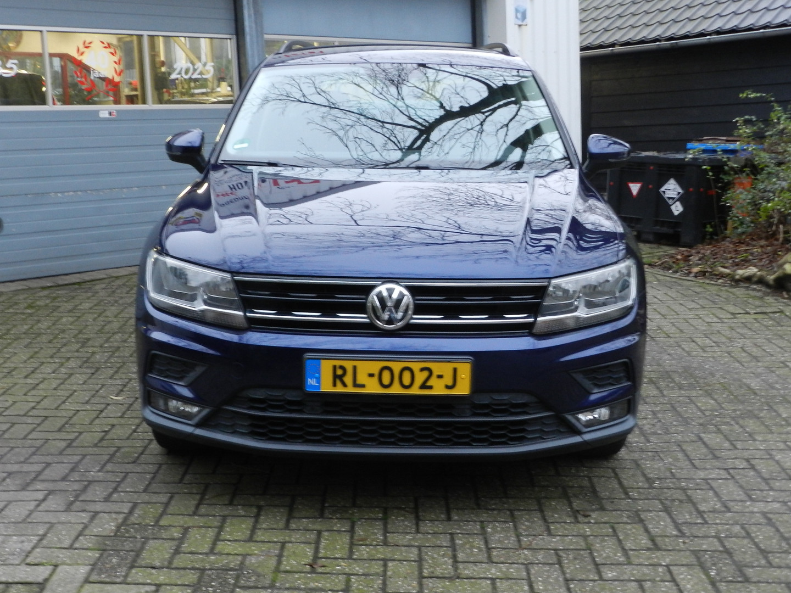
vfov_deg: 31.5
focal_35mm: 46
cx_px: 396
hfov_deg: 41.2
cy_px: 296
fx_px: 1051
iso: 400
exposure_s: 1/20
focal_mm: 8.1
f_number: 4.2
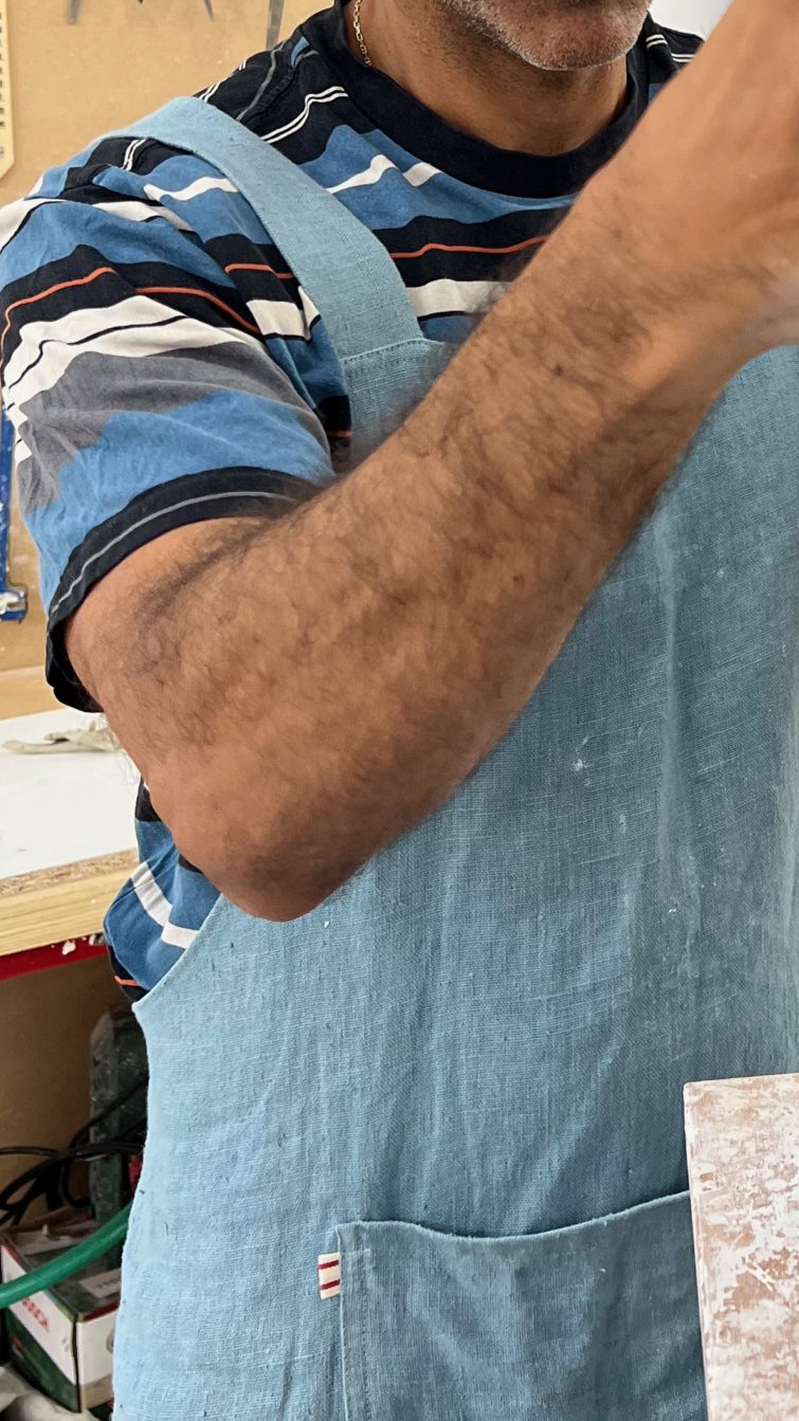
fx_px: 2035
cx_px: 957
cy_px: 320
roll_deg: -0.4
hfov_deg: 20.8
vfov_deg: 37.4
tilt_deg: -6.1
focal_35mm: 54
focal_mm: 5.7
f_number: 1.5
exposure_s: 1/121
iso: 125
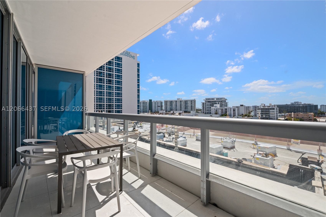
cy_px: 108
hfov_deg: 100.4
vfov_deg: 77.2
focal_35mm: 15
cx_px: 163
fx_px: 136
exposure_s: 1/1000
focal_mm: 15
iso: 200
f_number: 8
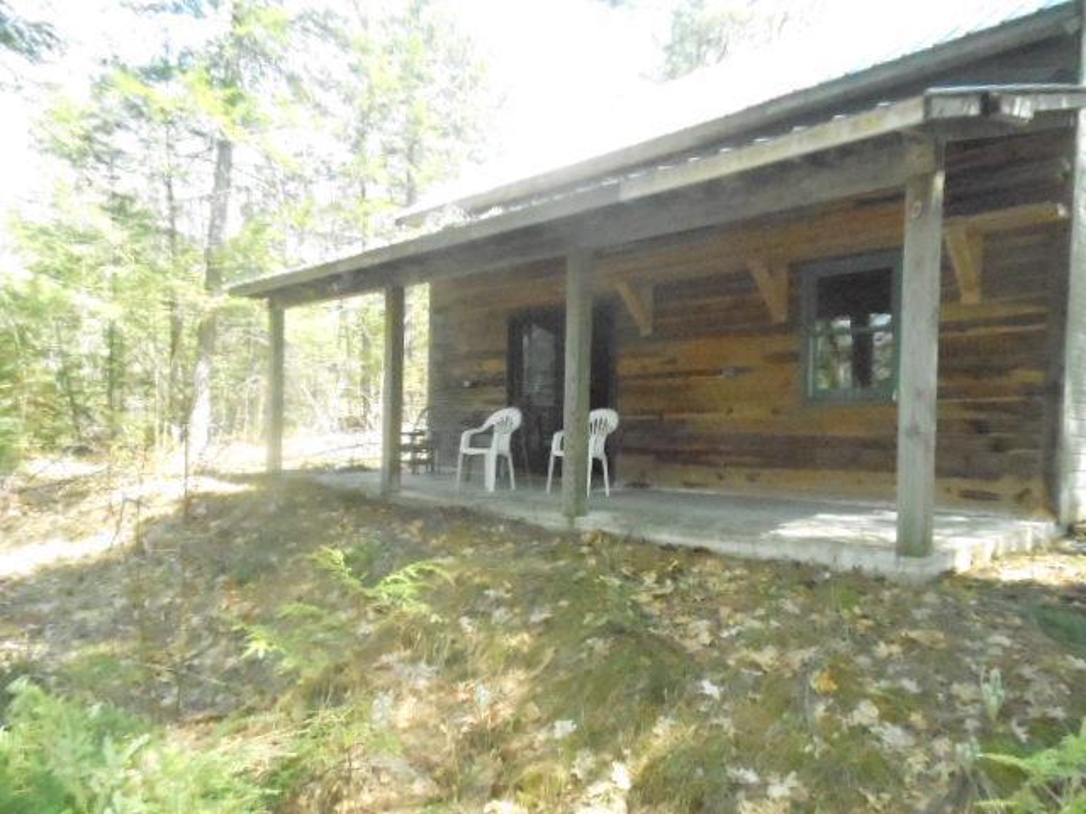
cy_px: 407
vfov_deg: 54.9
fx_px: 784
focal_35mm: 25
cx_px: 543
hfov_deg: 69.4
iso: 1600
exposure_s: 1/1250
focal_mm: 4.5
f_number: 3.2
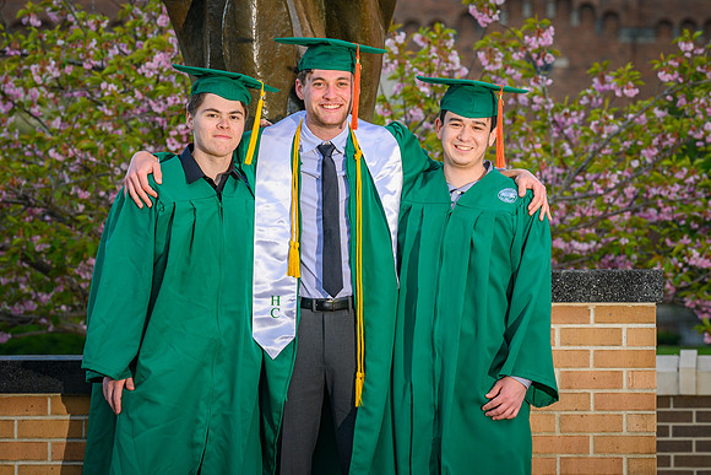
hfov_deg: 8.4
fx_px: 4850
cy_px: 230
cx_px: 360
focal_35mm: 246
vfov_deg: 5.6
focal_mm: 200
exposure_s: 1/200
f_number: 8
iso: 80
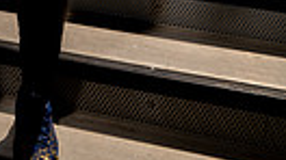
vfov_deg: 11.0
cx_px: -15
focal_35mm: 86
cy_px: -262
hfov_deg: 23.5
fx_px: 652
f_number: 8
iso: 100
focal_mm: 24
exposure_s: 1/250
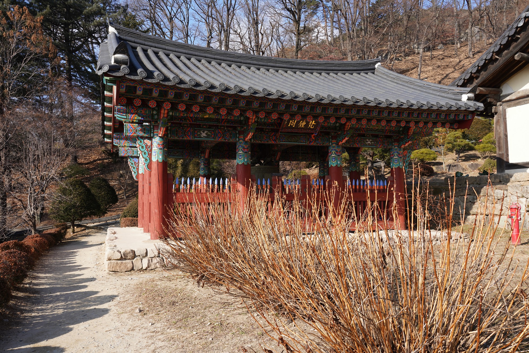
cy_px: 176
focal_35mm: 28
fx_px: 411
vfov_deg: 46.4
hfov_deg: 65.5
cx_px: 264
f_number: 10
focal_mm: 28
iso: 100
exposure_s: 1/100
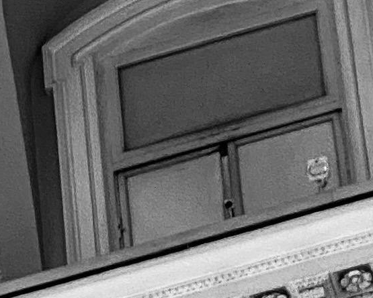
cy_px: 1135
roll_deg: +0.1
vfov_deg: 4.0
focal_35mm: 369
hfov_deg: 5.2
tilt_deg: +32.7
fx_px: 4074
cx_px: -325
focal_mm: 6
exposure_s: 1/50
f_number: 2
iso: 100
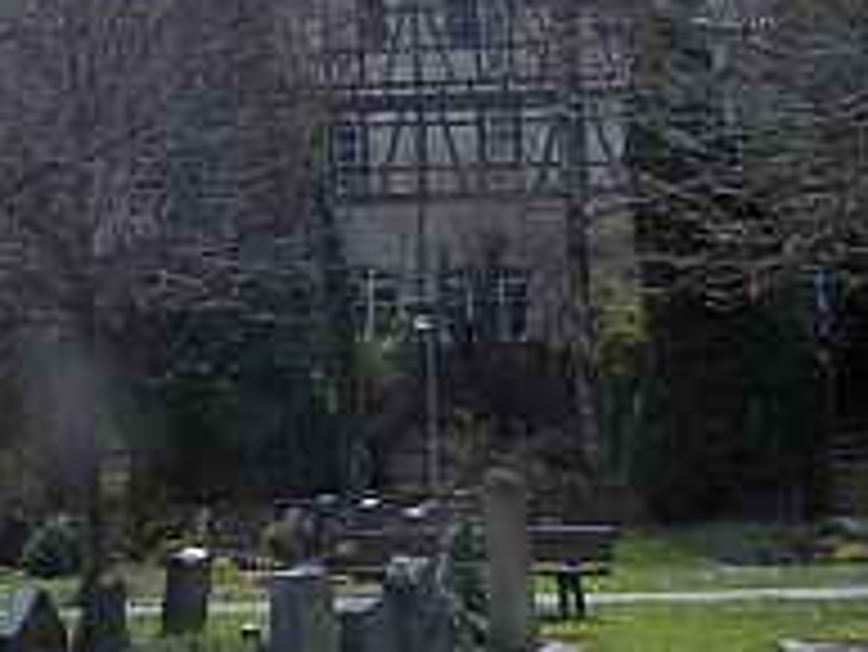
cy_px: -74
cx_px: -76
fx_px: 2409
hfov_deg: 19.6
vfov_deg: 15.0
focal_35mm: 96
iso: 160
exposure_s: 1/490
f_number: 8
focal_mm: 6.6
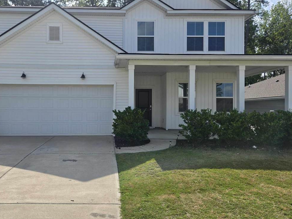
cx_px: 116
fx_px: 253
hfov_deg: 59.4
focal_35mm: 30
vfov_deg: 46.8
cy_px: 108
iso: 32
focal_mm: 5.4
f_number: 1.8
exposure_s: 1/2921
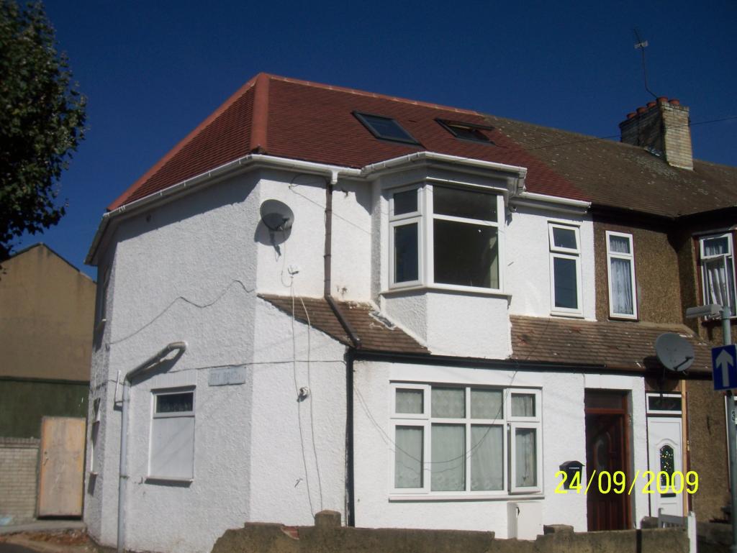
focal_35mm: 38
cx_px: 368
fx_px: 809
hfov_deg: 49.0
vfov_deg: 37.8
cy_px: 276
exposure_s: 1/640
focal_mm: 6.3
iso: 64
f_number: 7.1
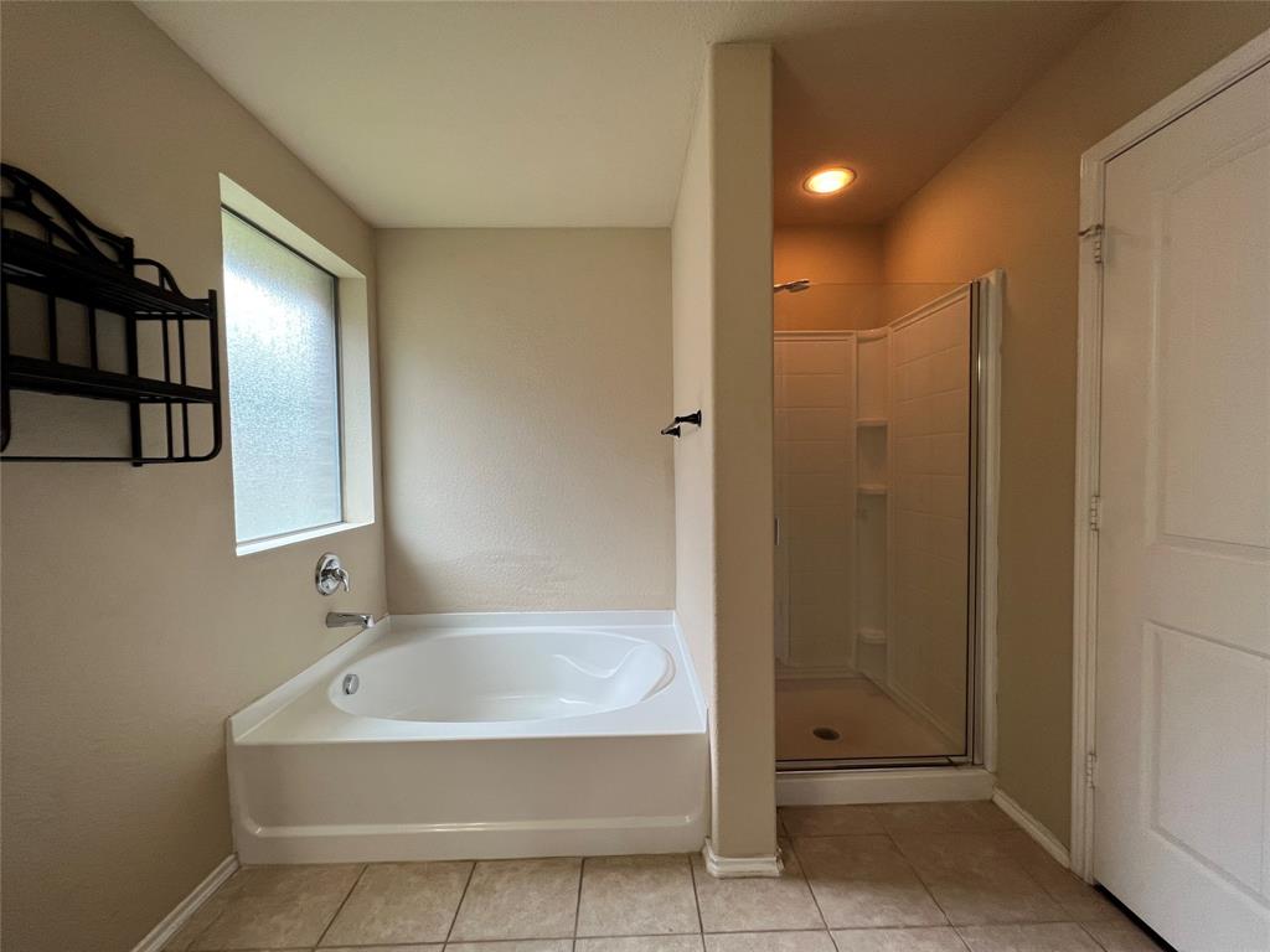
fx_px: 477
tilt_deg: -1.4
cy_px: 476
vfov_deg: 89.9
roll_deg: +0.9
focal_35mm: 13
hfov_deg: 106.2
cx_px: 635
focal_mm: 1.57
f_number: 1.8
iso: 100
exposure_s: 1/120
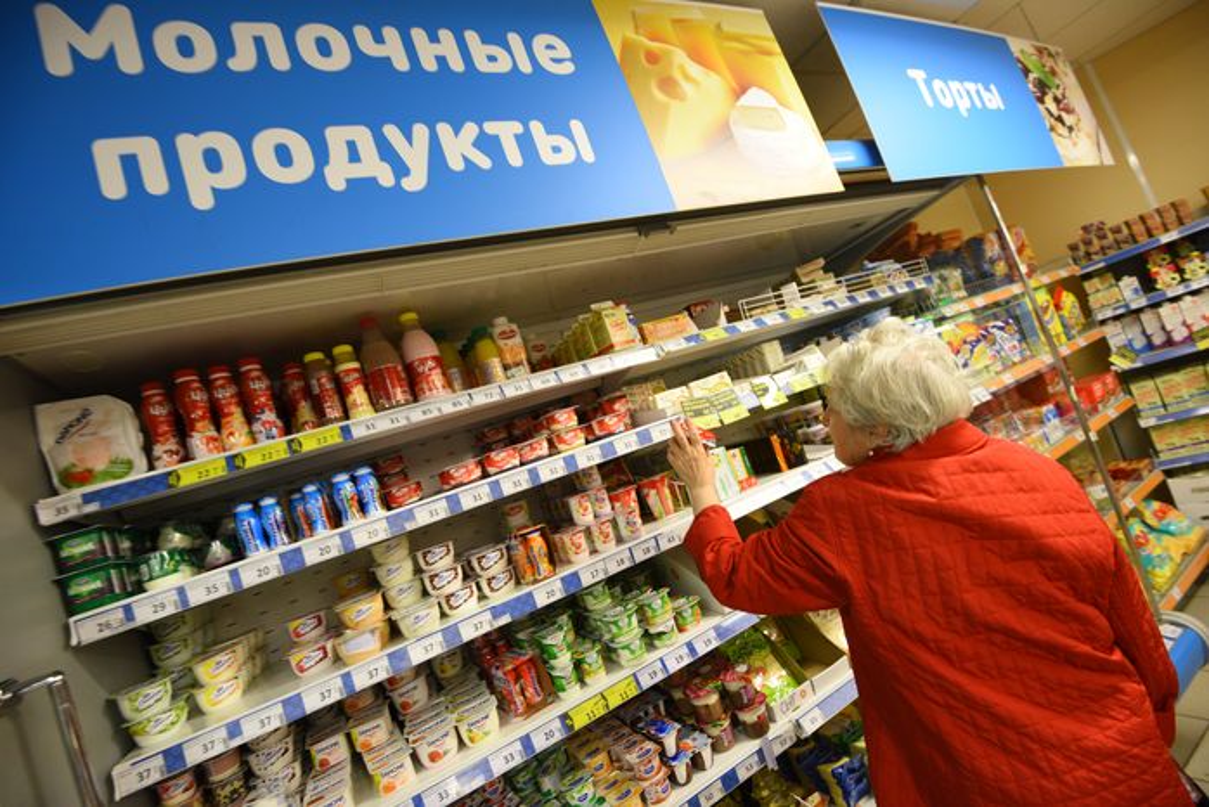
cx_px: 604
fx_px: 538
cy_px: 404
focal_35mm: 16
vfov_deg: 73.8
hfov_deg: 96.7
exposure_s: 1/100
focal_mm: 16
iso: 1600
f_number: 5.6
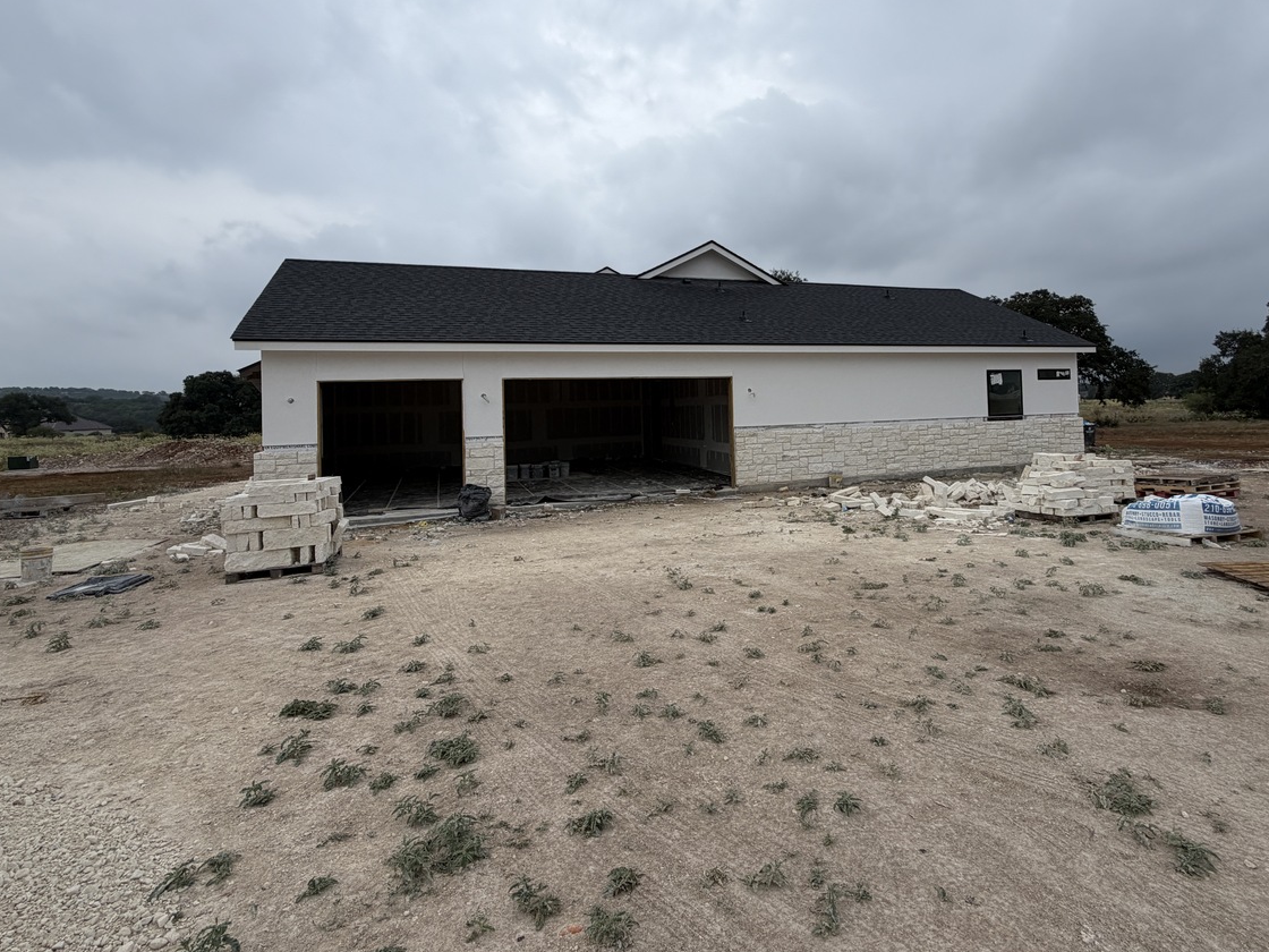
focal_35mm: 18
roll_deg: +1.7
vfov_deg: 71.0
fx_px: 660
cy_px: 391
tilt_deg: -0.1
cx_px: 662
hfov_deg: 87.7
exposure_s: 1/686
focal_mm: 2.22
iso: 40
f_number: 2.2
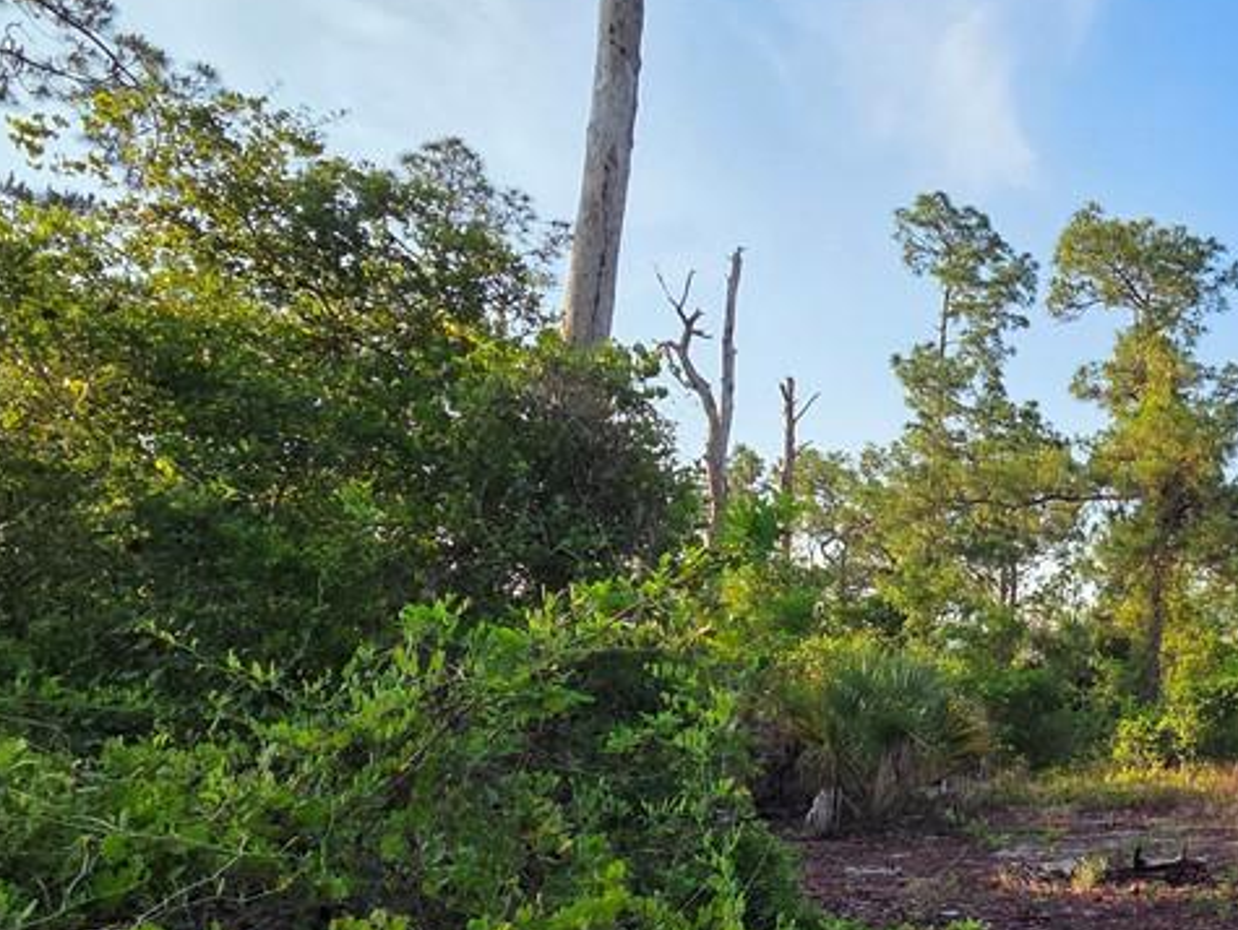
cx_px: 1238
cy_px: 628
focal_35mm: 28
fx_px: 1002
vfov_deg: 48.9
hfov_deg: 51.0
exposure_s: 1/825
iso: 50
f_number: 2.2
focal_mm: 2.2
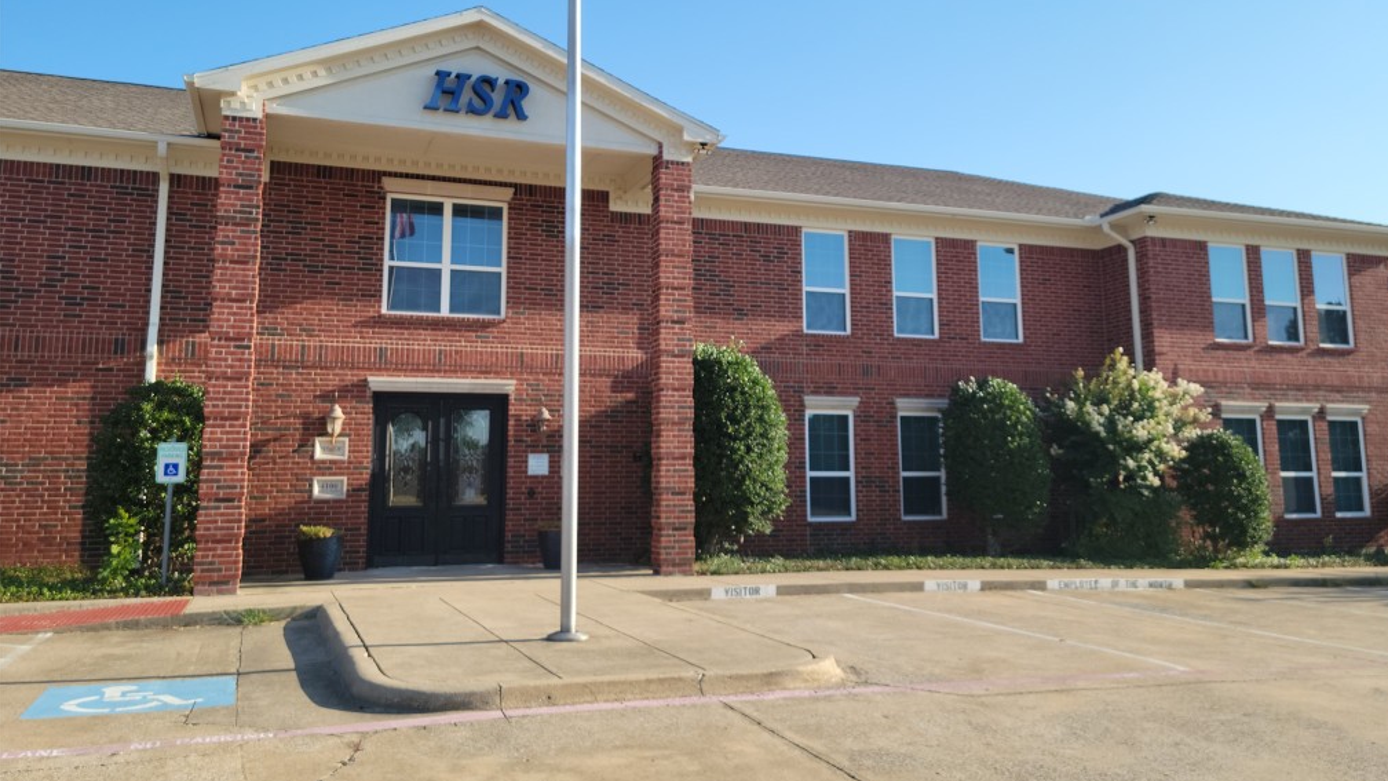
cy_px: 295
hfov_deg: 62.6
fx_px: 1141
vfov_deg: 37.6
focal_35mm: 31
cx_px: 704
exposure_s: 1/466
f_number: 2
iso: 25
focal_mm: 5.9
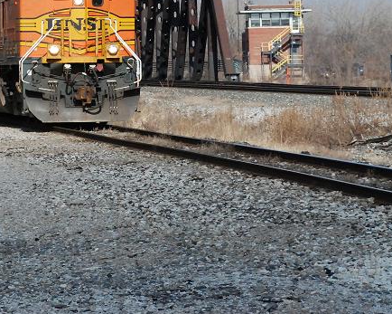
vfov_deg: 7.0
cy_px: 24
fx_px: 2552
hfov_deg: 8.8
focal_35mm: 220
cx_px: 44
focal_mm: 70
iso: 1000
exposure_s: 1/1600
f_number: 10
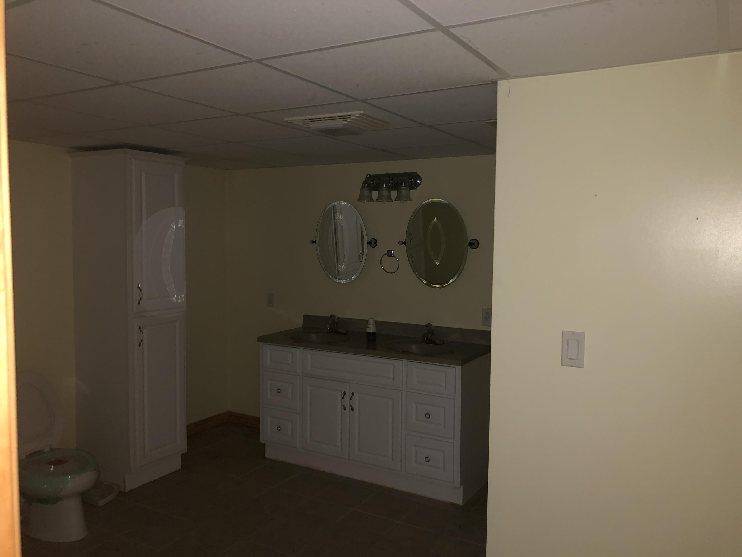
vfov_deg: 49.7
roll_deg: -1.0
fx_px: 600
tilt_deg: -5.2
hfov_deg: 63.4
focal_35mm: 28
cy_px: 278
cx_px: 371
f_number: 1.8
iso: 100
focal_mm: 3.99
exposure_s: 1/8
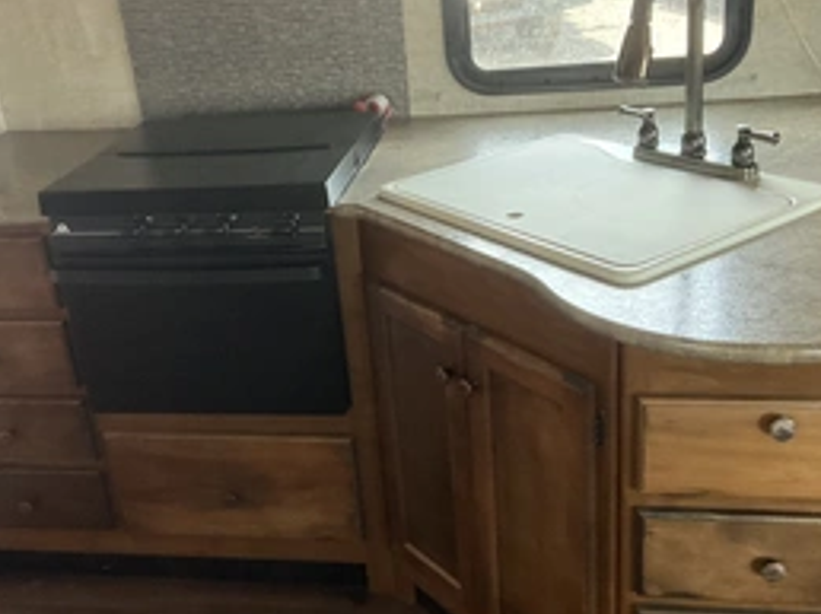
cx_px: 379
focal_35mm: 45
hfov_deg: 42.1
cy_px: 340
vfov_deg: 32.1
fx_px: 1066
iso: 250
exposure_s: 1/60
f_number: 1.8
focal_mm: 3
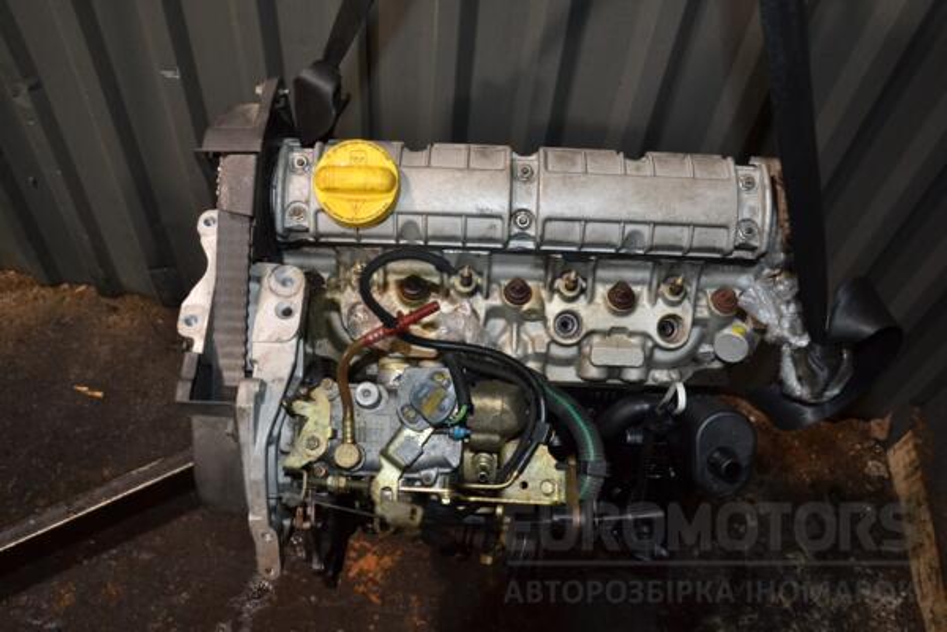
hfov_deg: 59.5
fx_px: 829
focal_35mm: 32
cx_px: 474
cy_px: 316
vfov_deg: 41.7
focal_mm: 21
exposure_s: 1/100
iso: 800
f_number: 5
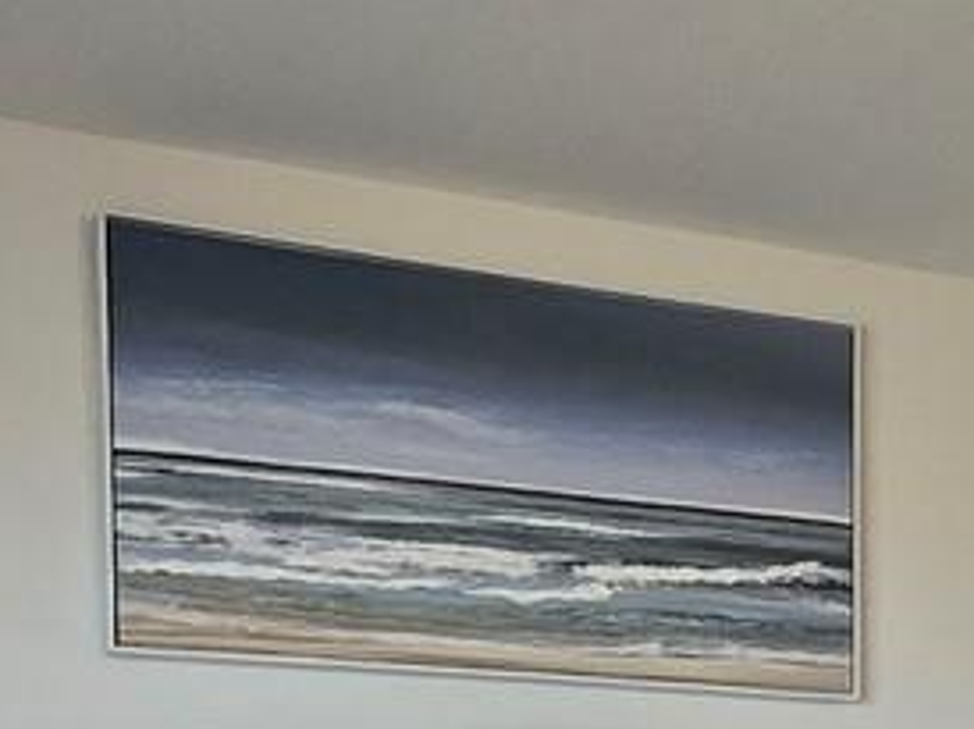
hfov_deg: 25.3
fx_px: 2137
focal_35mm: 76
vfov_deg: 16.6
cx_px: 761
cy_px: 1245
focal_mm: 2.2
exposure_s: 1/60
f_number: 2.2
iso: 80
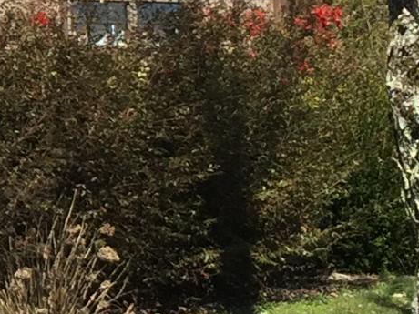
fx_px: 2288
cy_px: 89
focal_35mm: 189
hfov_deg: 9.7
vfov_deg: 7.9
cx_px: -428
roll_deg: +2.5
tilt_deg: +4.6
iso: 32
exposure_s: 1/1199
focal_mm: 4.15
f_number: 2.2
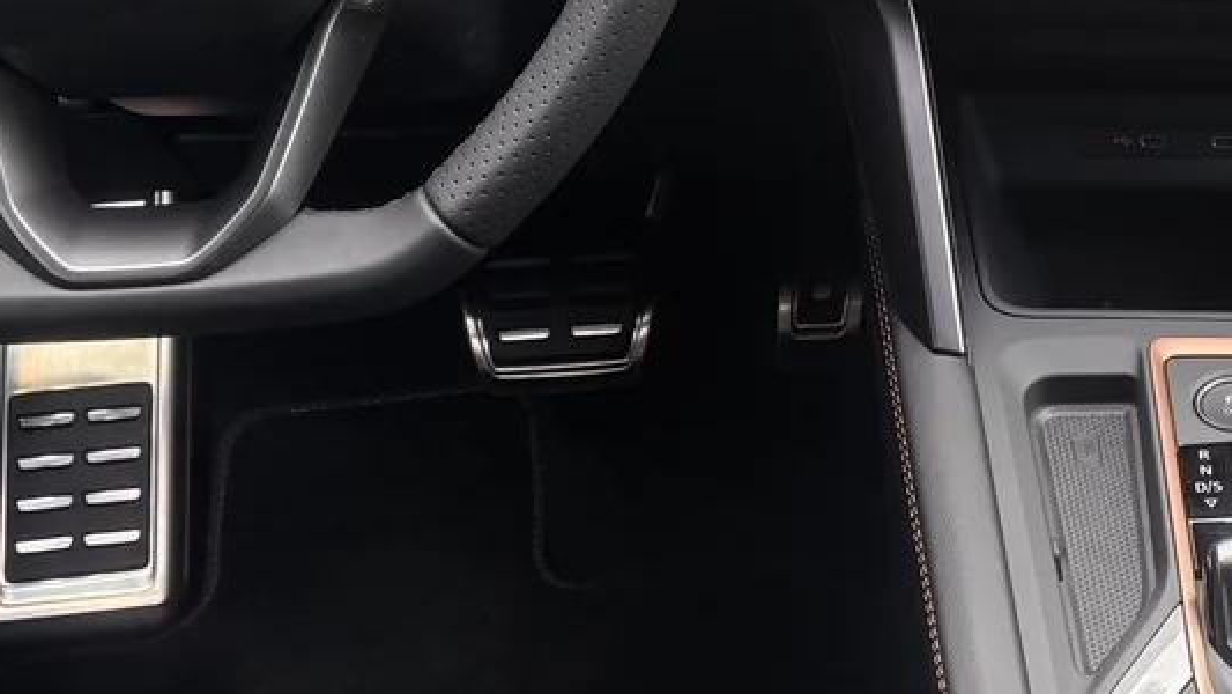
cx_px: 1086
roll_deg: +3.3
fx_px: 2777
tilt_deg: -21.8
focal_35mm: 85
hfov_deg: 24.4
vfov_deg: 13.8
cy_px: -171
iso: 32
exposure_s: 1/130
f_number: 1.6
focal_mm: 5.96
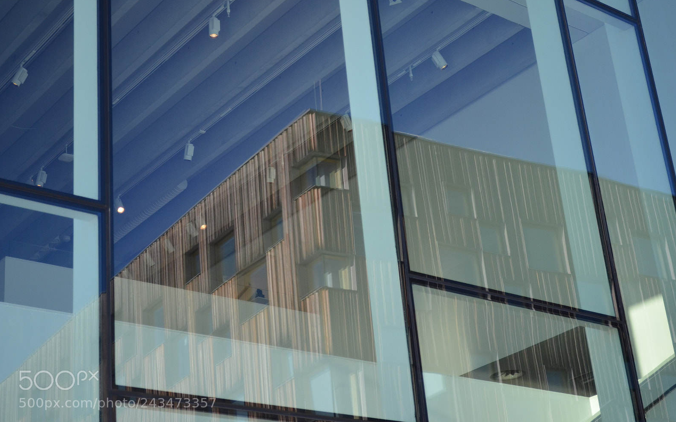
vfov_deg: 19.1
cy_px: 210
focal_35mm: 68
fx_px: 1253
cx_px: 335
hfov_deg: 30.2
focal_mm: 44
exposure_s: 1/1250
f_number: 5.3
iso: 500
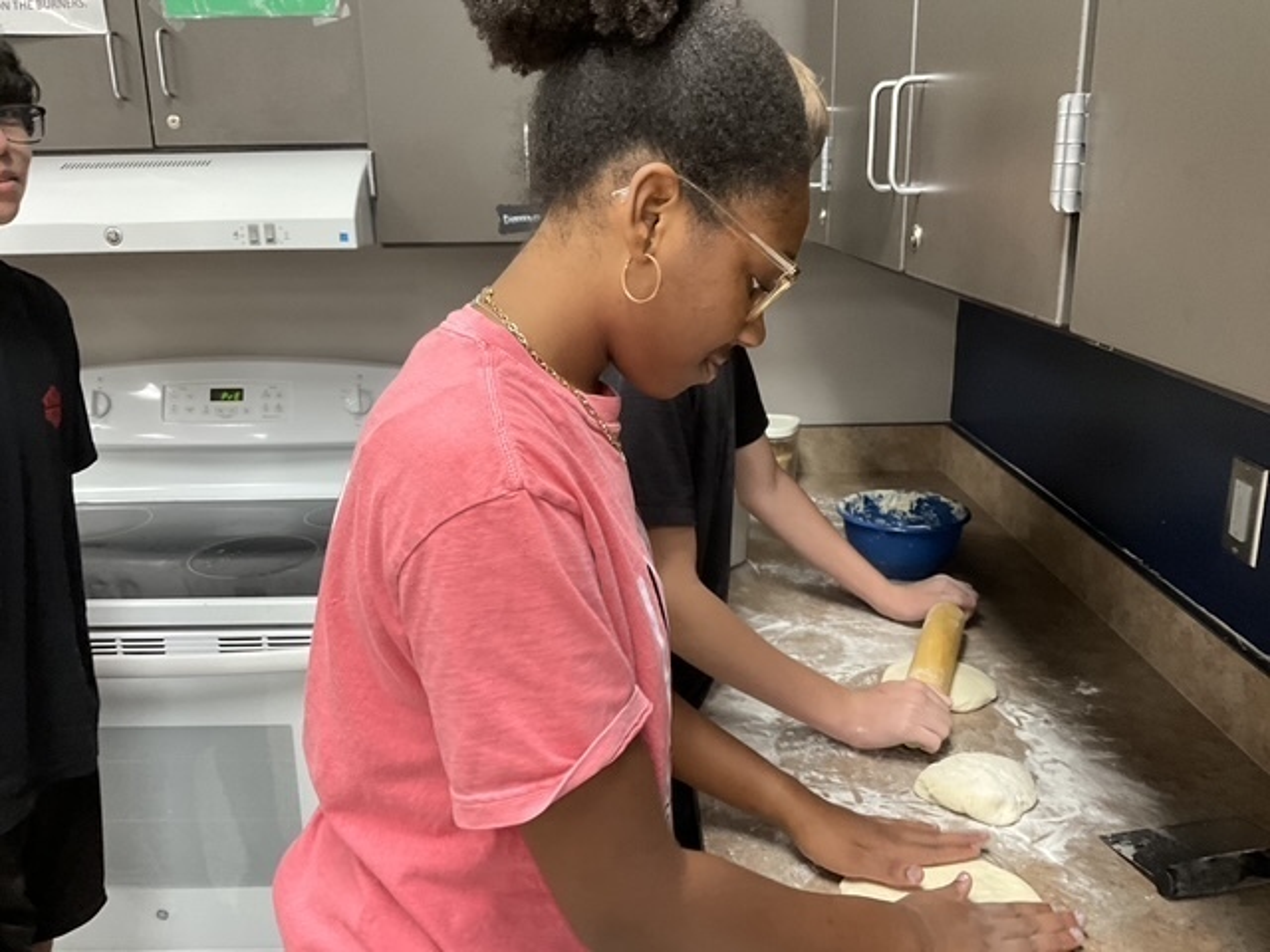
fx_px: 1064
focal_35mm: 29
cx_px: 635
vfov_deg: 48.2
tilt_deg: -16.3
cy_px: 476
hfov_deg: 61.7
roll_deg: +0.6
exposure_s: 1/40
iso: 250
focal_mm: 3
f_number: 1.8
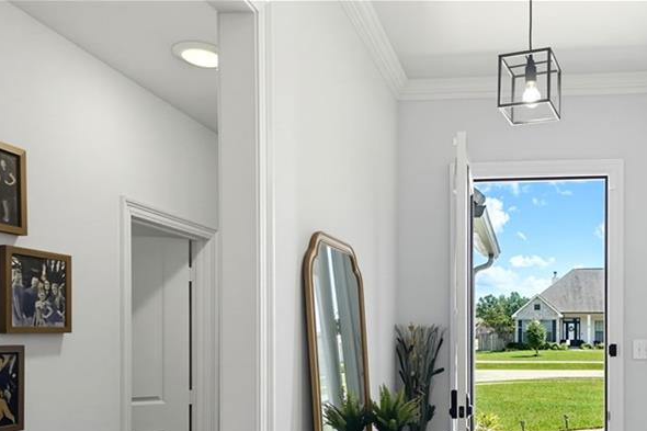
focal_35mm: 33
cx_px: 487
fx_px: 593
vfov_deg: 37.8
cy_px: 373
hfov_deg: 54.5
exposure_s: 1/100
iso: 320
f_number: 11
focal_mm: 19
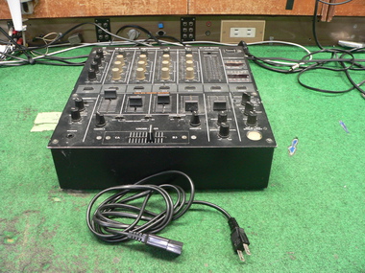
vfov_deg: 39.7
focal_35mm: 36
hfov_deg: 51.4
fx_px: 380
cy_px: 136
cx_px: 182
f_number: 2.8
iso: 200
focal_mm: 6
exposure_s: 1/6
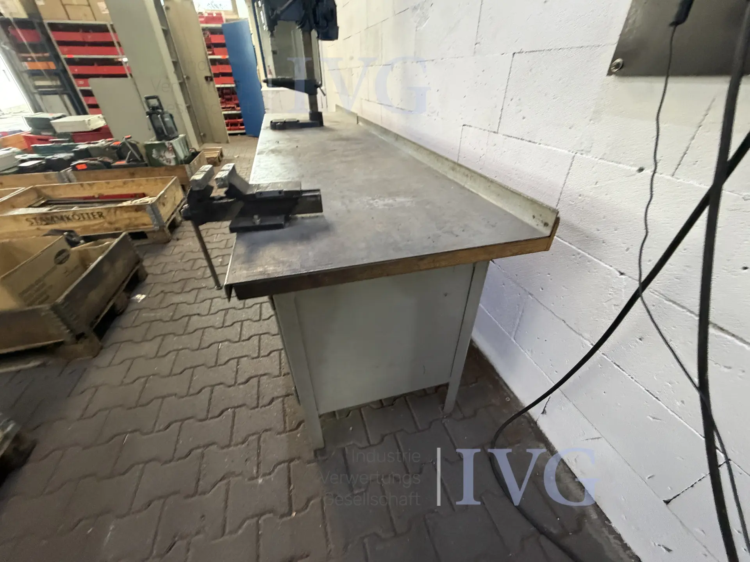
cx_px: 375
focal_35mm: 14
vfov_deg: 85.7
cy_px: 281
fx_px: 303
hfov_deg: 102.1
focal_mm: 2.22
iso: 500
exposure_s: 1/60
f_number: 2.2
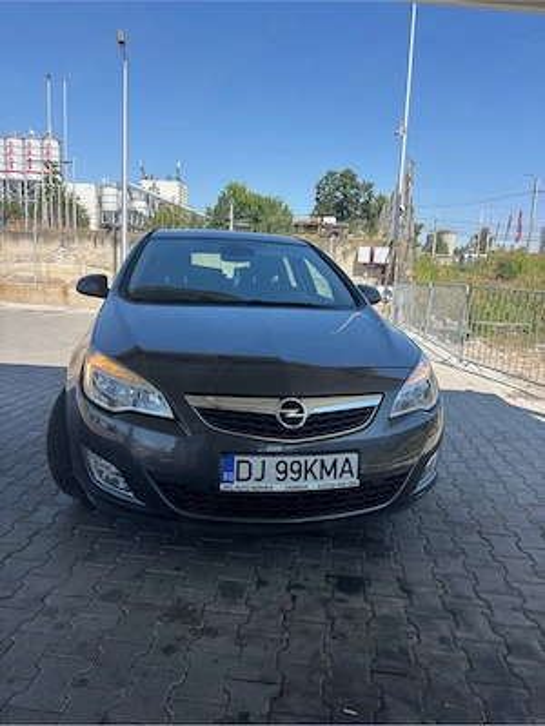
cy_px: 363
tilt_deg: -10.2
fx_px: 546
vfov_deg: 67.3
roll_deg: -3.9
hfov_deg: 53.1
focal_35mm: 26
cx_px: 272
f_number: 1.6
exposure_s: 1/1751
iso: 50
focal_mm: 5.96
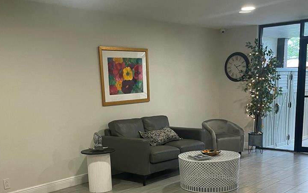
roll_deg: +2.3
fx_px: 369
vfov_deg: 28.4
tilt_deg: -14.0
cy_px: 164
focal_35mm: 44
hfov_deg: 45.2
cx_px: 165
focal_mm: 5.1
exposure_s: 1/60
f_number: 1.6
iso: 160
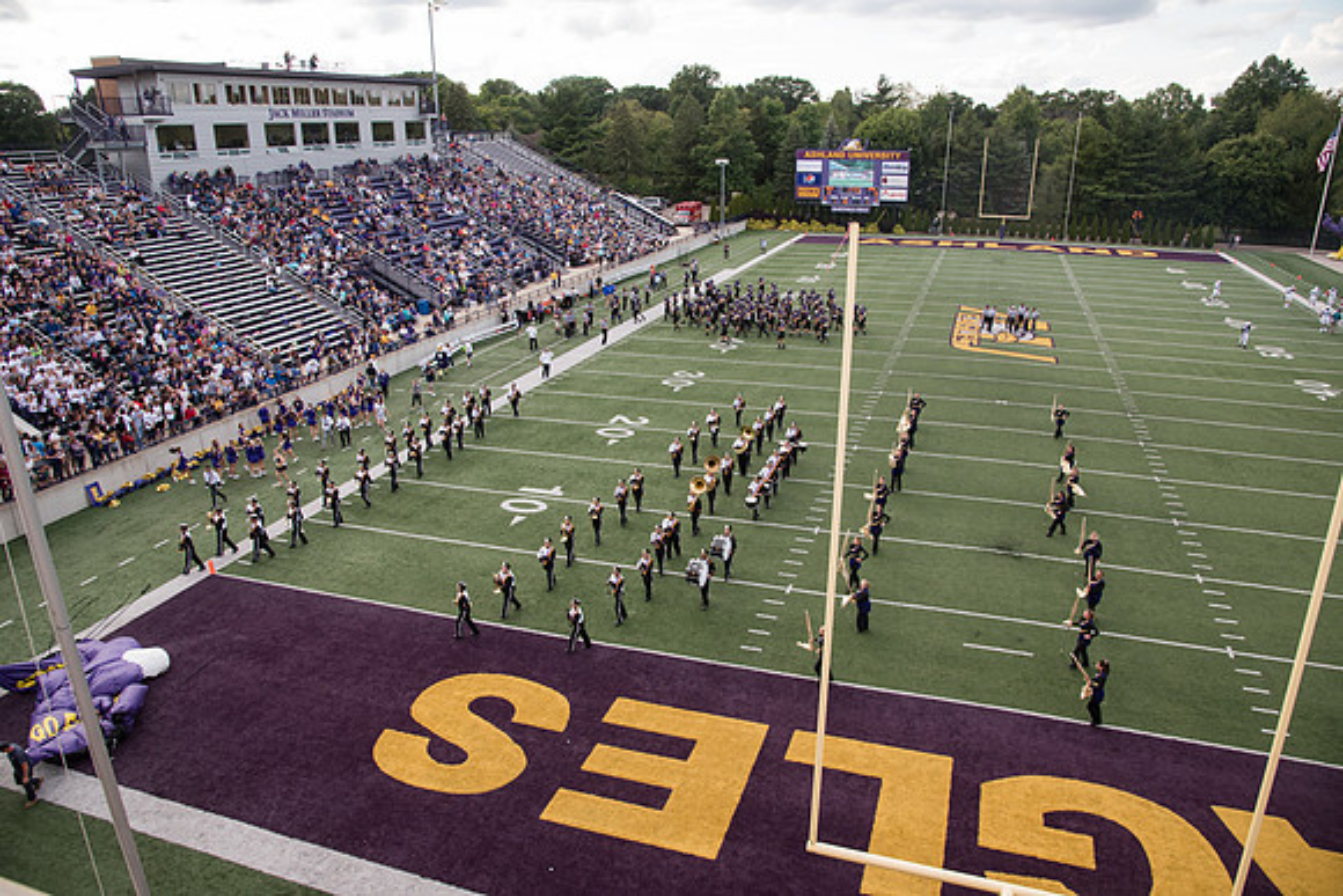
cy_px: 448
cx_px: 672
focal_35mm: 24
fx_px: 896
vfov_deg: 53.2
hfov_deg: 73.7
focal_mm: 24
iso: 640
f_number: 6.3
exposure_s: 1/640
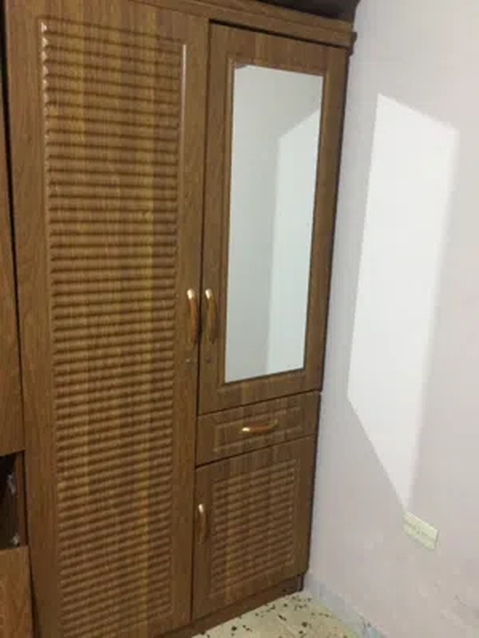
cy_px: 319
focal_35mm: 31
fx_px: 572
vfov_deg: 58.4
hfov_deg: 45.4
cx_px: 240
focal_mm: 3.3
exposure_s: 1/17
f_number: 2.4
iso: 320
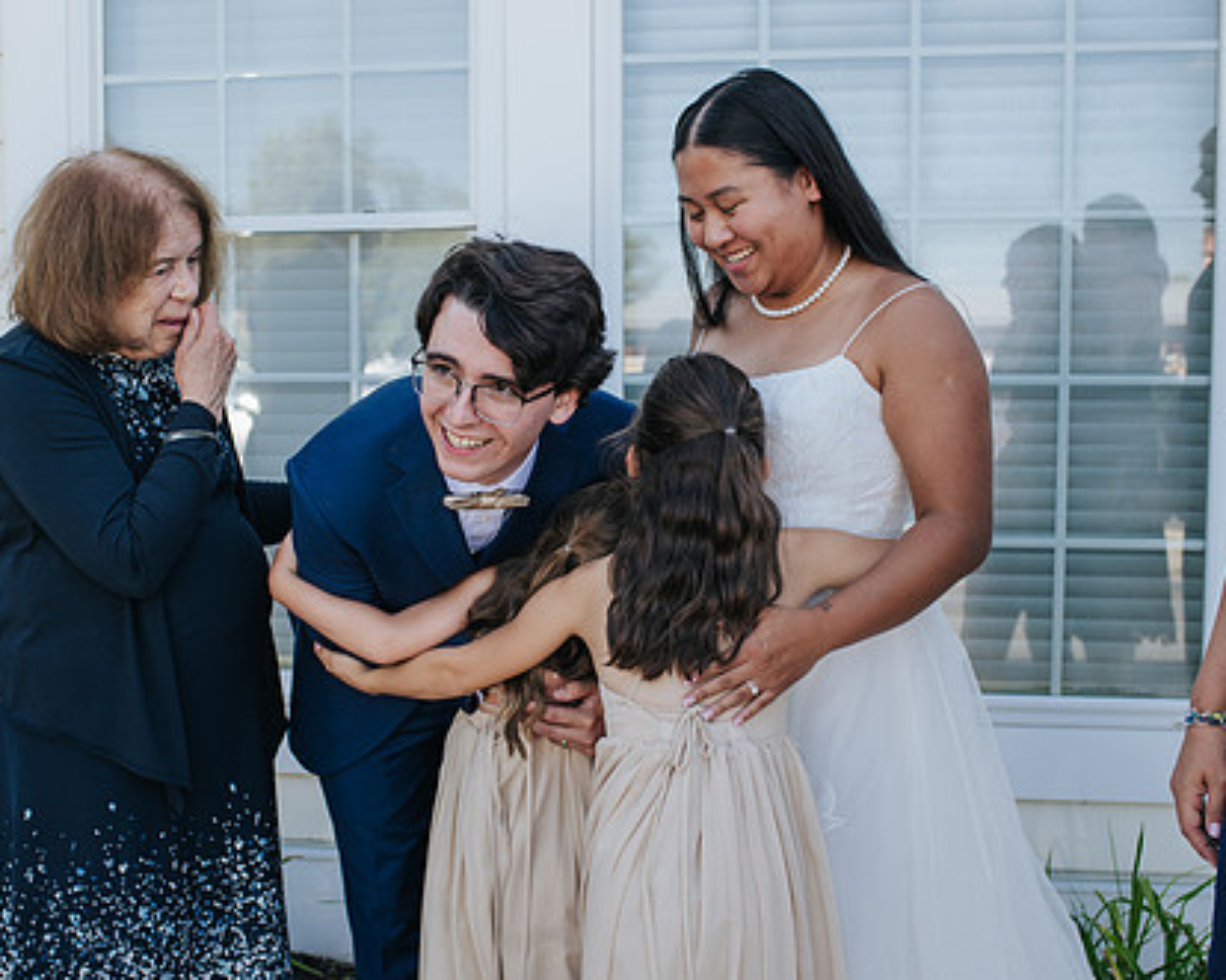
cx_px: 530
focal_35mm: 46
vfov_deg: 32.7
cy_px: 524
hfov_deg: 40.3
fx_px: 1669
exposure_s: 1/400
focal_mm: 35
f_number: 3.5
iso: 220
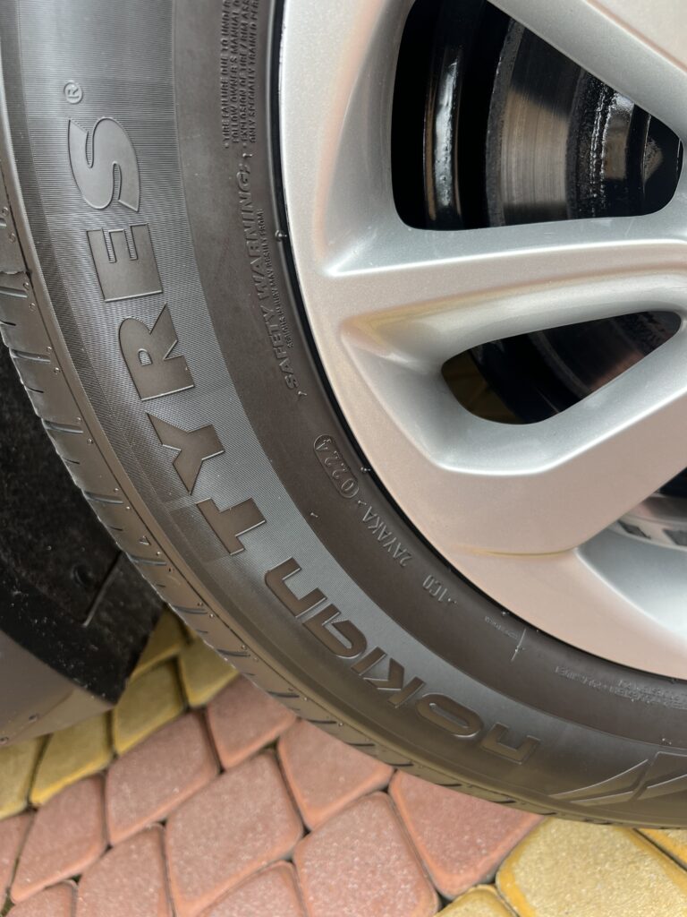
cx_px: 344
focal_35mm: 26
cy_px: 458
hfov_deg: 53.1
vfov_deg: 67.3
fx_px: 688
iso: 32
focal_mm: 5.7
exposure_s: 1/121
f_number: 1.5
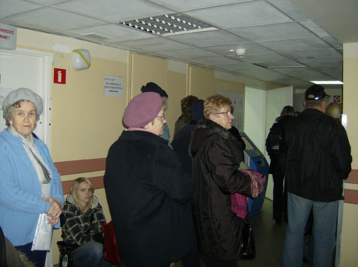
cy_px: 134
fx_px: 371
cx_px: 179
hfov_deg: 51.5
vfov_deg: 39.5
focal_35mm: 36
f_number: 2.8
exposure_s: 1/60
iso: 200
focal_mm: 6
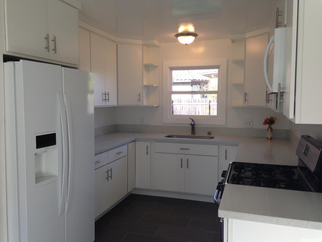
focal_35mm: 33
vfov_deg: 42.9
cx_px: 161
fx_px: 307
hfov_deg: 55.4
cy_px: 121
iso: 64
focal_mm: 4.12
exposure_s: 1/120
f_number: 2.4
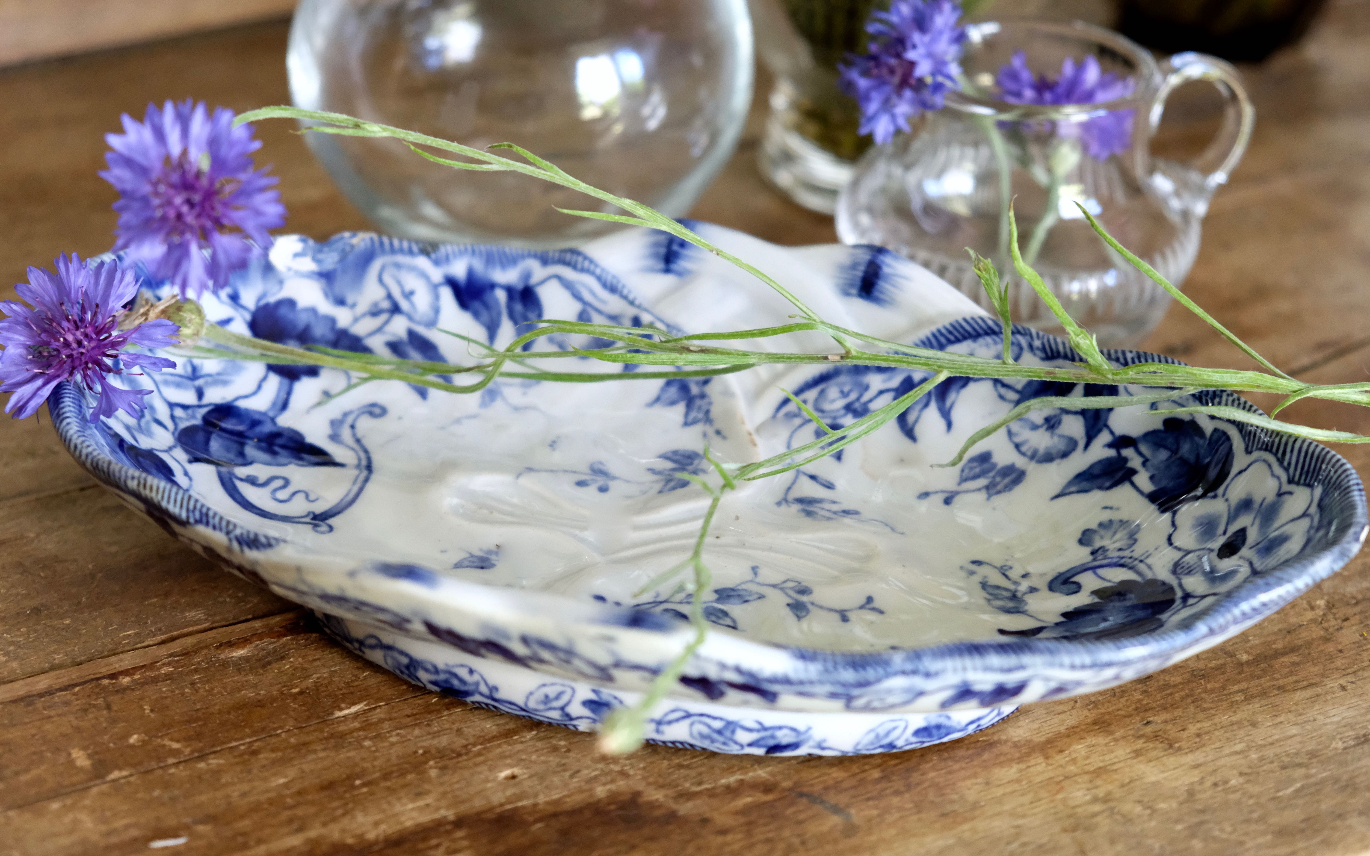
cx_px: 683
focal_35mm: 71
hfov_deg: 29.0
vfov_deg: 18.3
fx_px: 2651
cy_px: 405
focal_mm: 46.3
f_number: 4
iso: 4000
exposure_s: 1/60
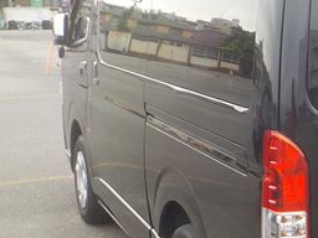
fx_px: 689
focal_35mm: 75
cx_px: 361
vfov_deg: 19.6
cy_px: 117
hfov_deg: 24.1
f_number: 3.3
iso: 125
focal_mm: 4.1
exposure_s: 1/250
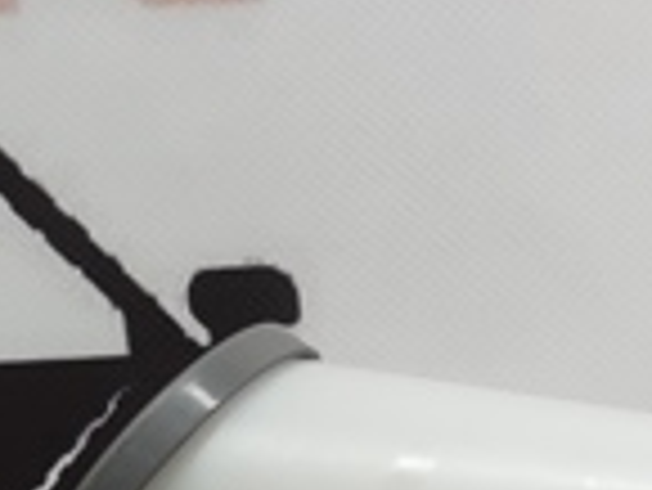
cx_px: 1219
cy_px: 760
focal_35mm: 106
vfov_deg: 13.1
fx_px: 1998
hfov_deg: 15.5
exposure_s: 1/50
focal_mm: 5.89
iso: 199
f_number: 1.89
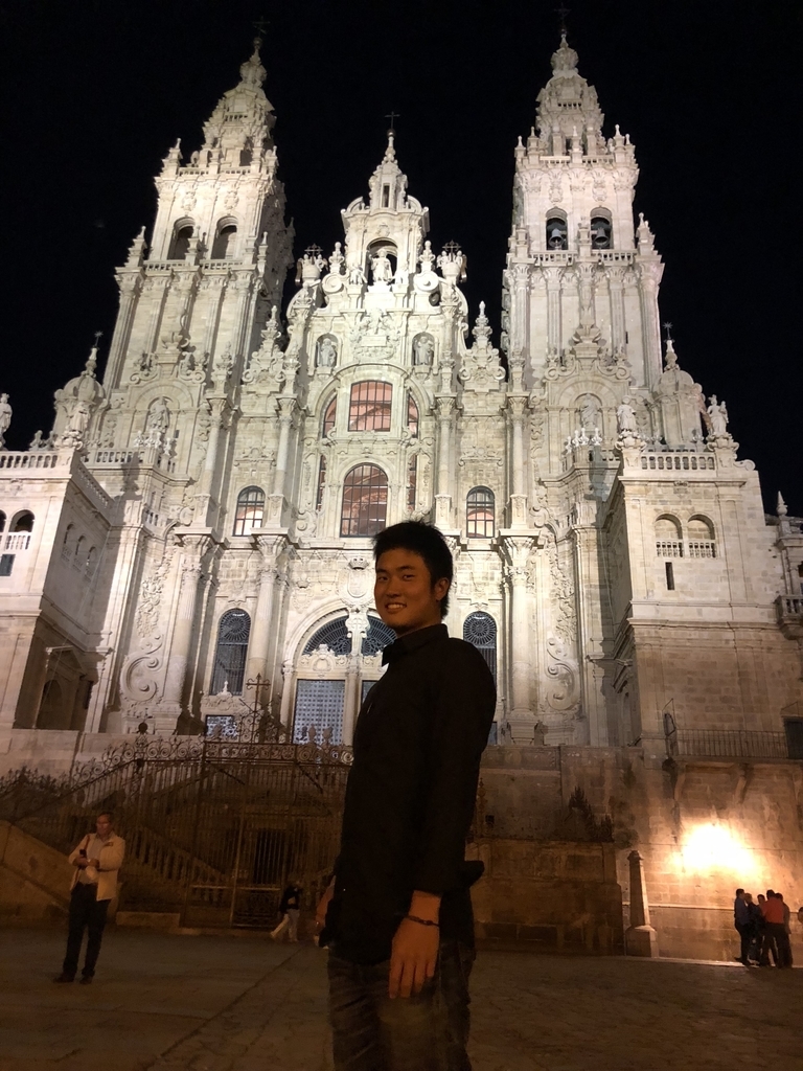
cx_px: 402
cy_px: 536
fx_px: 866
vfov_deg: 63.4
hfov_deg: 49.7
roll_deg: -2.1
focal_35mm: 28
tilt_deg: +23.8
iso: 100
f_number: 1.8
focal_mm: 3.99
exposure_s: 1/4
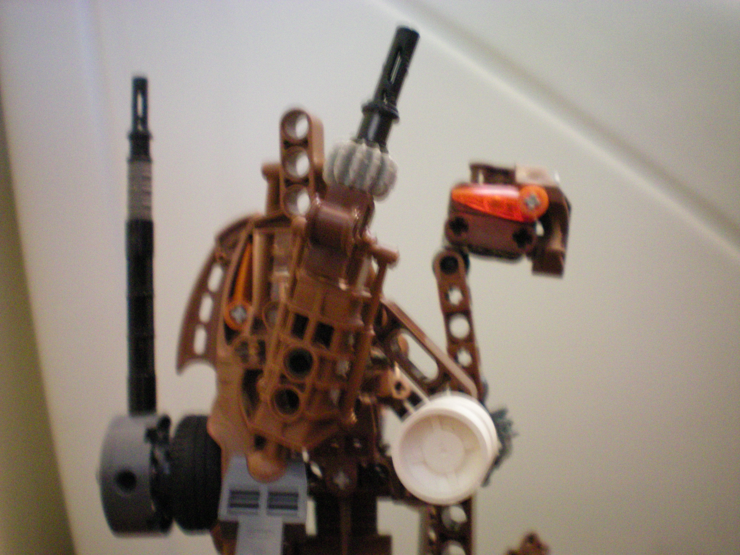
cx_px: 370
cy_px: 278
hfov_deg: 49.0
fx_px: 812
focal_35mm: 38
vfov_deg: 37.7
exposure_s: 1/2.5
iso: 400
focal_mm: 6.3
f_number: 3.1
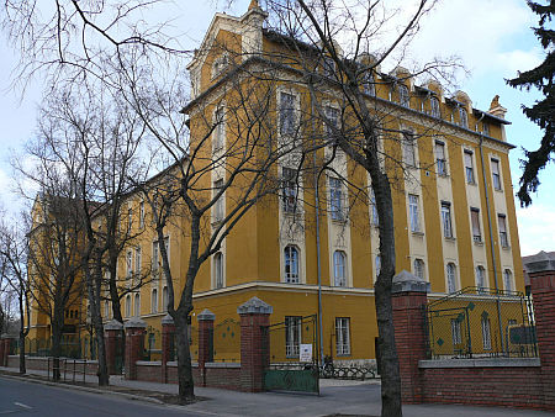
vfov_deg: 40.7
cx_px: 278
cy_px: 208
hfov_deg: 52.6
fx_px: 561
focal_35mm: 35
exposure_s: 1/250
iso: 100
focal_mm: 7.4
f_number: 4
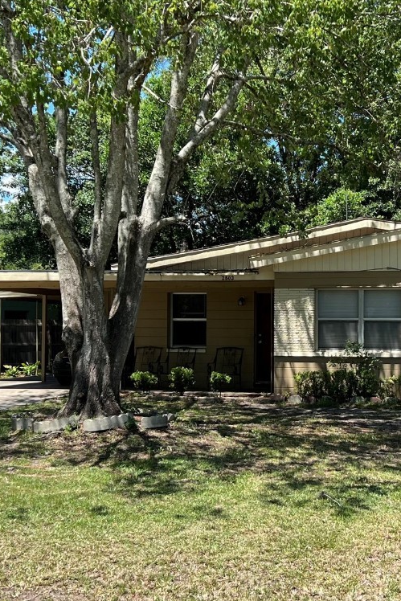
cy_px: 294
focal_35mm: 37
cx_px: 299
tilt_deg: +0.1
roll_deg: -0.6
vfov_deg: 51.9
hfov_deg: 35.2
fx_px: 618
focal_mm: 5.7
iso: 50
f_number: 1.5
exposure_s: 1/1751
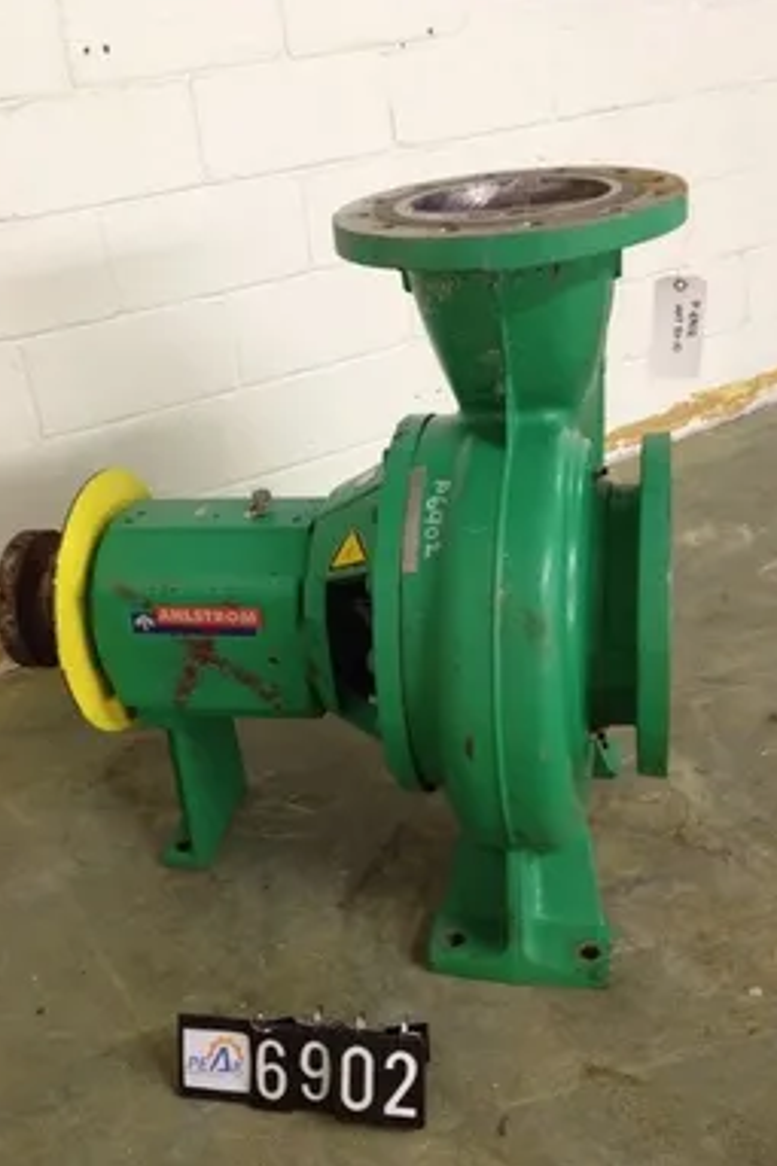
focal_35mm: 38
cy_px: 597
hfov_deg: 35.0
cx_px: 360
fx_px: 1231
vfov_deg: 50.7
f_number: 2.4
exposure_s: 1/20
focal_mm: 4.28
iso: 250
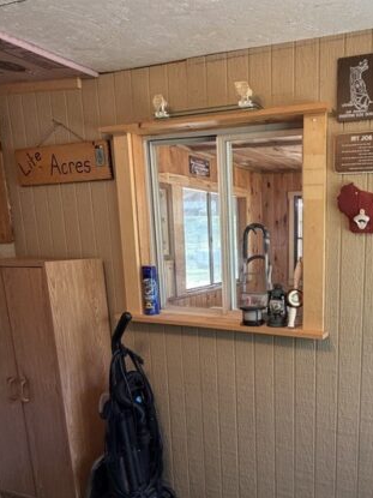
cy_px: 307
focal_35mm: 27
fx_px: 388
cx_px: 318
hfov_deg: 47.4
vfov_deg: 64.5
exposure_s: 1/90
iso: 320
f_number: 2.2
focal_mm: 2.22
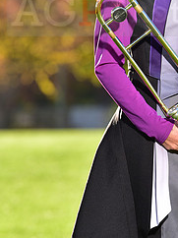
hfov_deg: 3.2
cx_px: 182
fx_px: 3166
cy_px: 5
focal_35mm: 461
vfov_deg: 4.3
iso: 100
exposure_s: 1/250
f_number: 5
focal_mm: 200
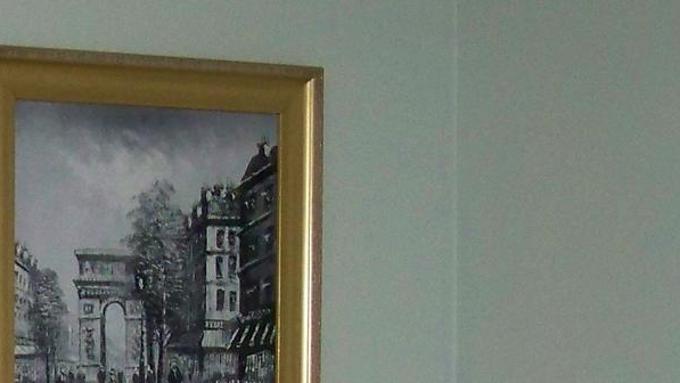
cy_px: 584
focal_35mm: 142
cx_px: -84
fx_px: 2561
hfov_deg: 14.7
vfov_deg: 8.4
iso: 200
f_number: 2.8
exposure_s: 1/30
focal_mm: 6.3
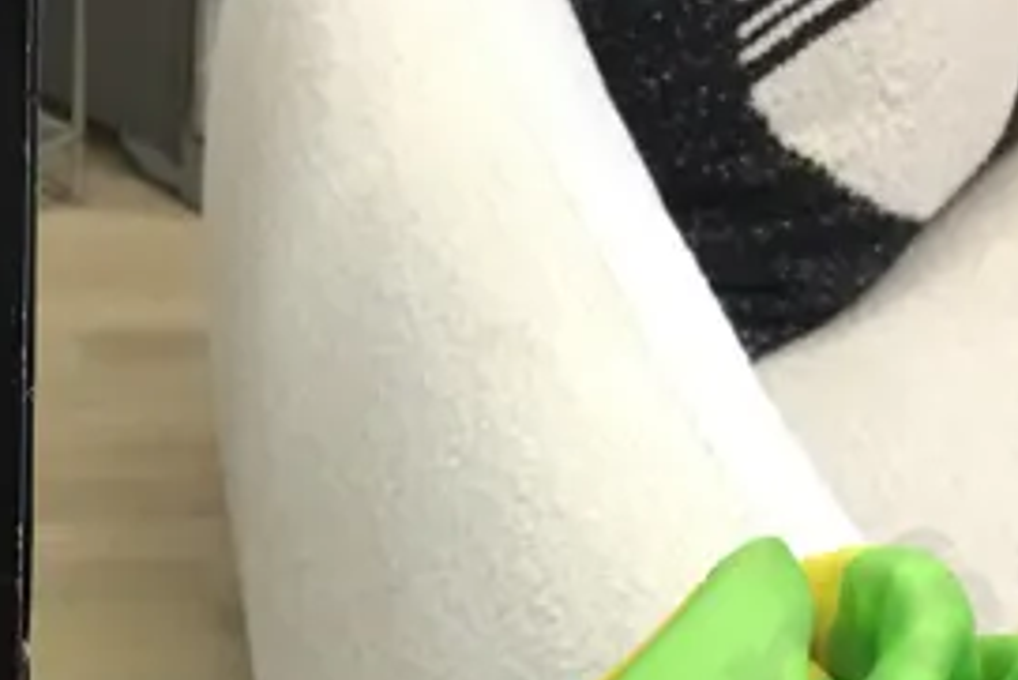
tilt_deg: -40.4
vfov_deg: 11.1
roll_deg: -0.9
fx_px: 3225
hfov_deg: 17.6
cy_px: 1274
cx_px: 26
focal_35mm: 114
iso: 40
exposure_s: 1/17
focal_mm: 4.15
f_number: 2.2
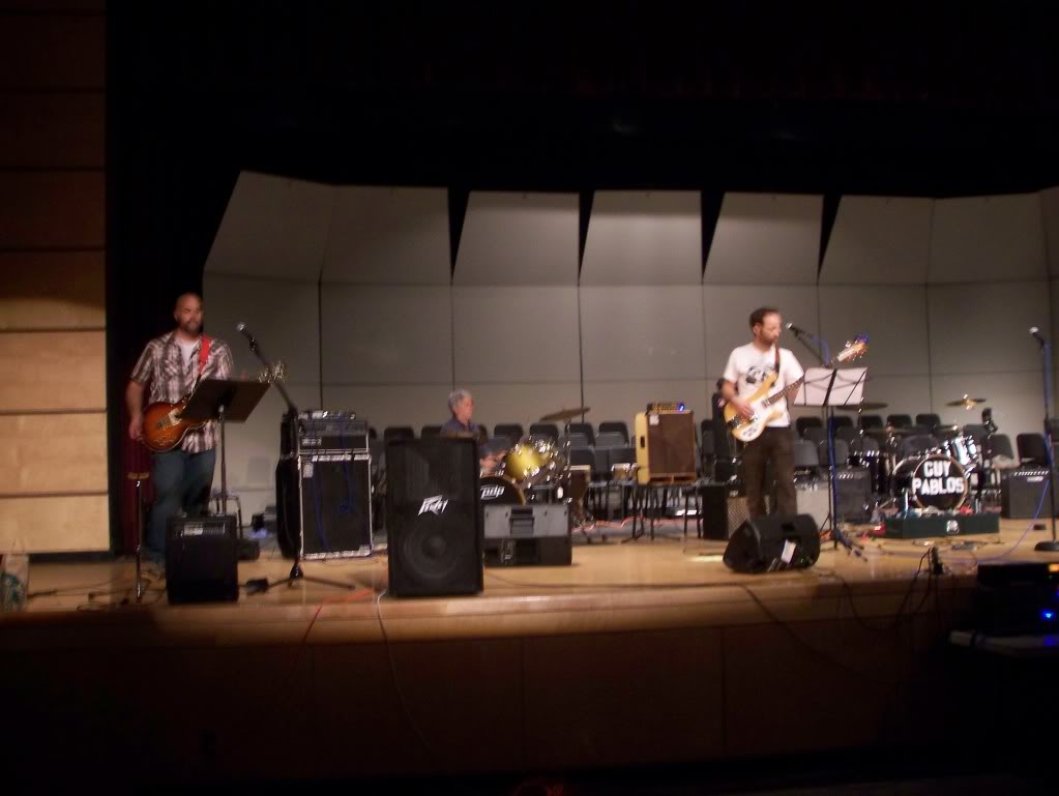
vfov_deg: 37.8
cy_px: 398
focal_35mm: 38
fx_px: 1163
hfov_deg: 48.9
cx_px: 530
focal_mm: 6.3
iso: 200
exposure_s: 1/8
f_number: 3.9
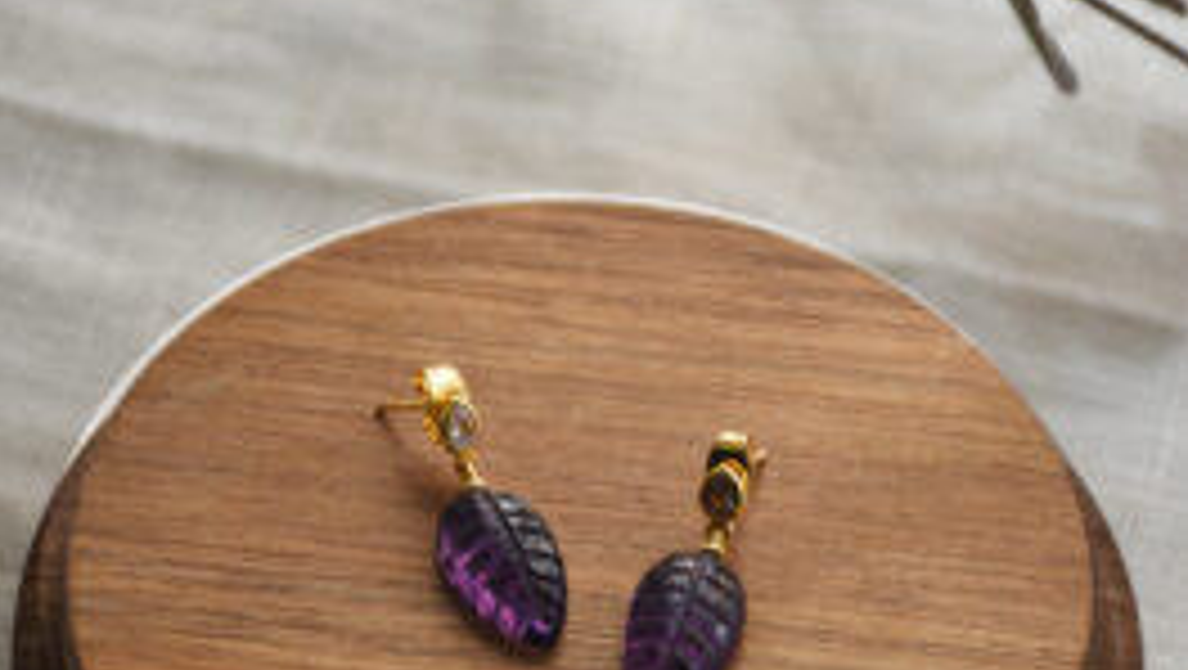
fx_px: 7875
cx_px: 592
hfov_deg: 8.6
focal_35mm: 250
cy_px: 297
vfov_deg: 4.9
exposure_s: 1/25
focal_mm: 105
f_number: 5.6
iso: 200
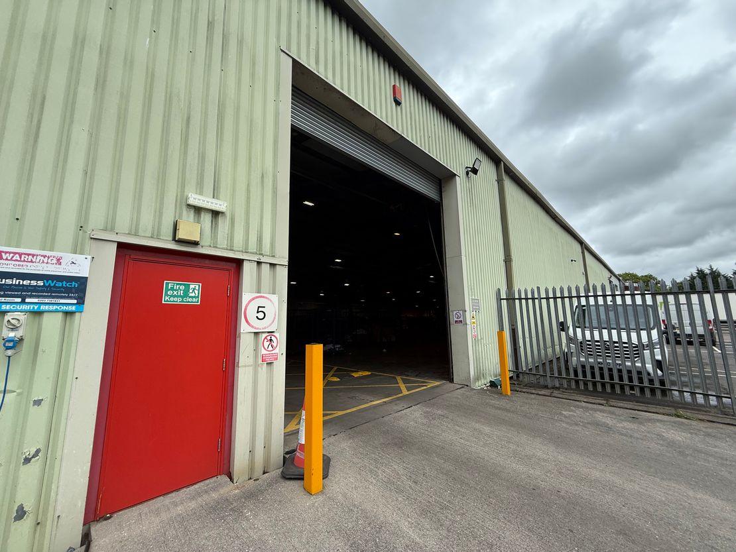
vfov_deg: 85.7
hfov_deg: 102.1
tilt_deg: +9.3
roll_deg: -0.4
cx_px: 368
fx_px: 298
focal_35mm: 14
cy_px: 276
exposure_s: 1/535
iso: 50
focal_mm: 2.22
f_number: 2.2
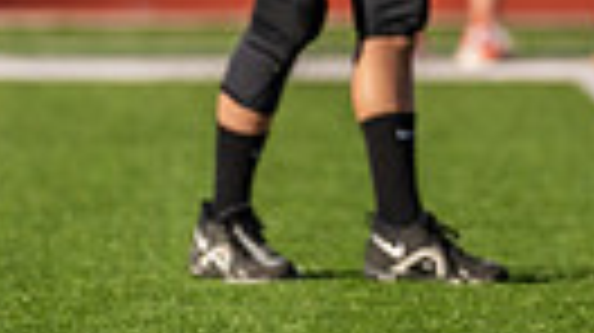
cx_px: 516
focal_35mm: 1239
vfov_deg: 1.0
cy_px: -221
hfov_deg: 1.7
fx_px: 19499
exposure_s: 1/2000
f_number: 2.8
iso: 100
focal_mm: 200
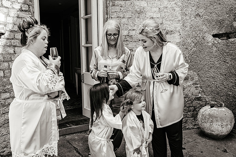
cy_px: 78
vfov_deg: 37.9
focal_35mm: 35
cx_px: 118
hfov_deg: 54.4
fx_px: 229
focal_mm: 35
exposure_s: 1/200
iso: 100
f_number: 5
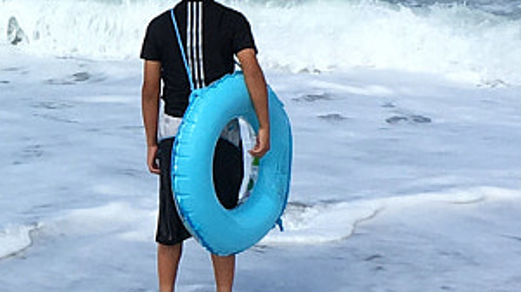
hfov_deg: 12.6
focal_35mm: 168
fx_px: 2320
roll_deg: -0.2
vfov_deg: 7.2
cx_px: -68
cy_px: 233
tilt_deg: -15.1
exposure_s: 1/2079
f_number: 2.2
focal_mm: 4.15
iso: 25
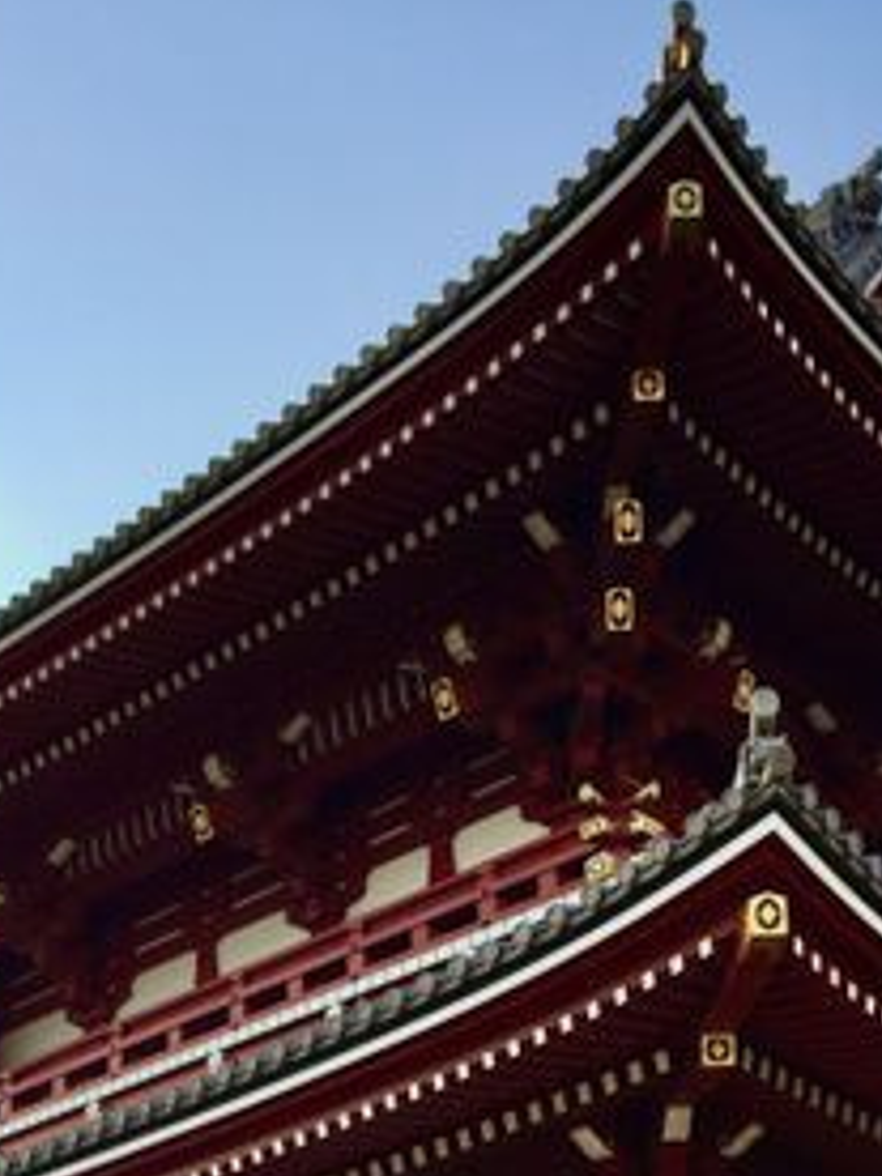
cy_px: 1265
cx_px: 281
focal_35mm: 63
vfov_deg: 28.2
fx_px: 2140
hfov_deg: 23.2
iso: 32
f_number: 2.2
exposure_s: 1/694
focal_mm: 4.15
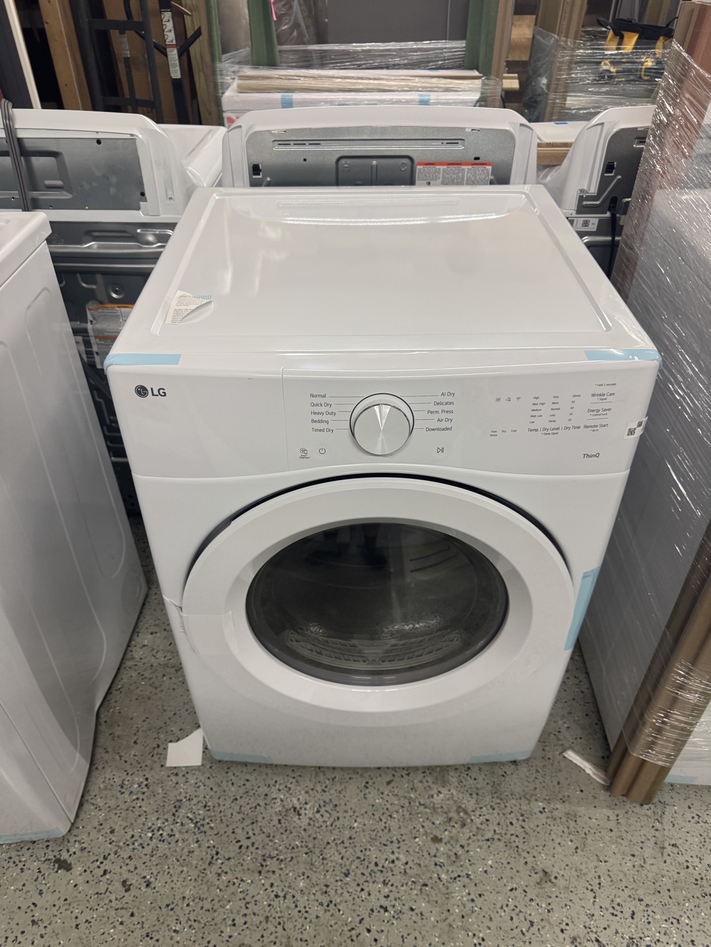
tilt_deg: -38.9
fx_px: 657
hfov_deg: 56.8
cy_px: 474
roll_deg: +0.9
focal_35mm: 24
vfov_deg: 71.6
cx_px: 356
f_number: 1.78
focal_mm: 6.76
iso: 160
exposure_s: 1/121
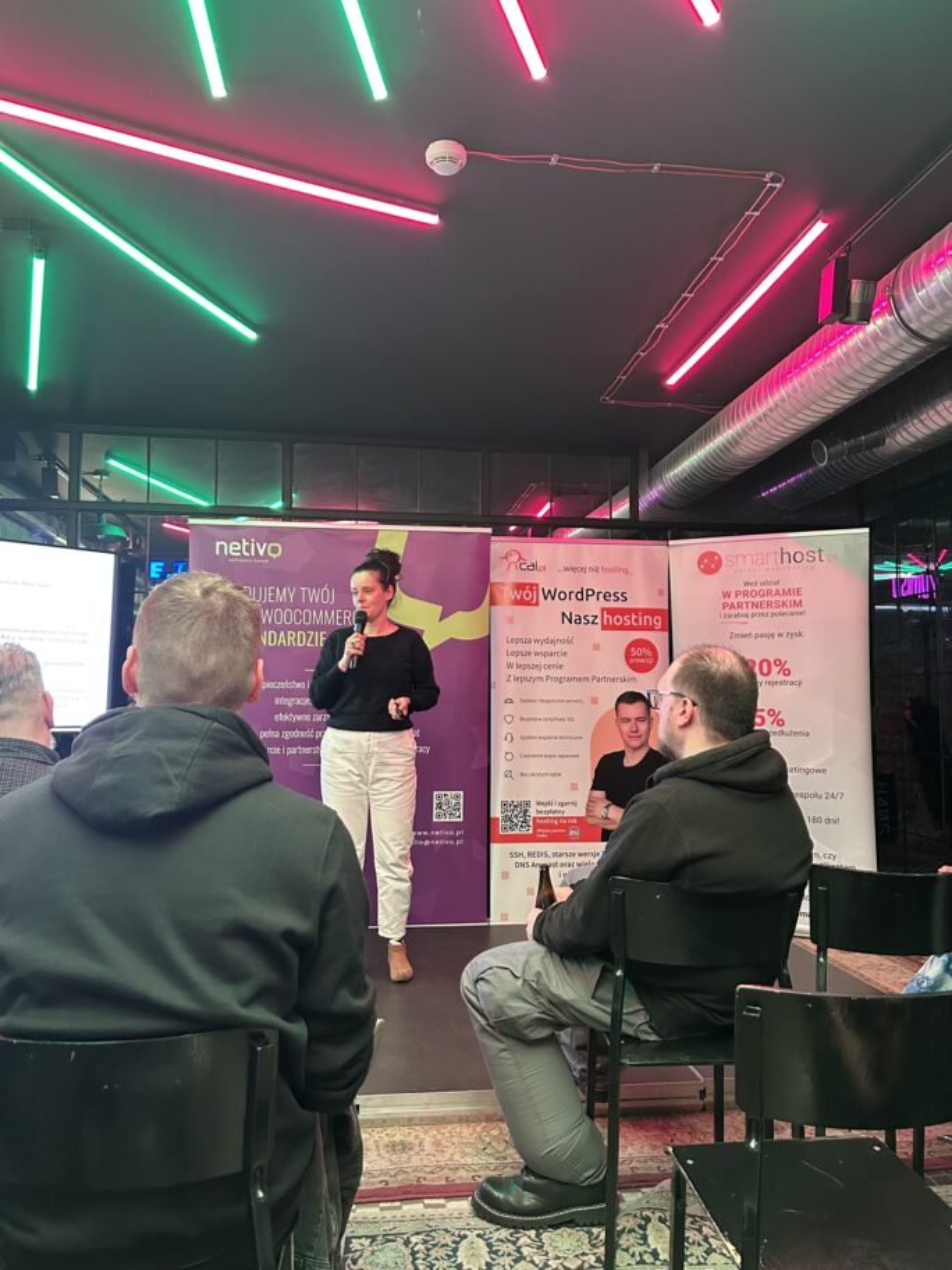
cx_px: 476
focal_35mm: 26
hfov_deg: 53.1
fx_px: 953
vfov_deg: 67.3
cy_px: 635
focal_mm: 5.7
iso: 400
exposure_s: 1/50
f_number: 1.5
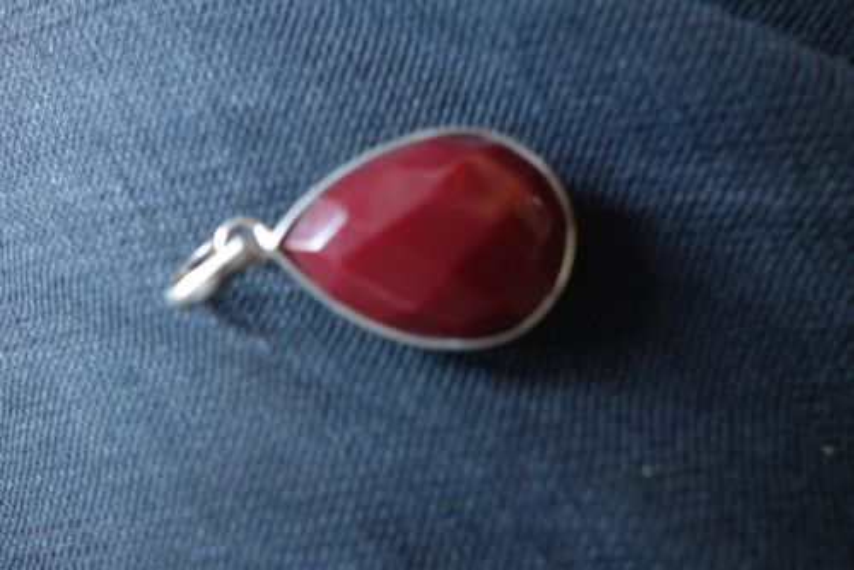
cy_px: 285
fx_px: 665
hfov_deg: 65.4
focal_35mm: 28
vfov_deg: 46.5
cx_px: 427
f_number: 3.5
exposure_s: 1/3
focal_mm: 10.4
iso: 125
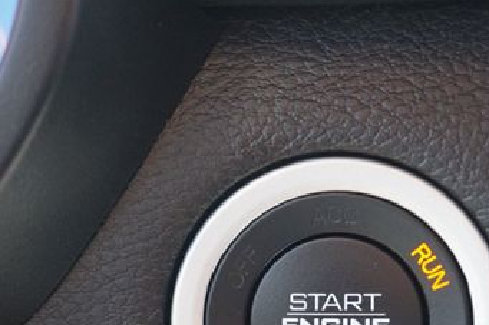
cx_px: 275
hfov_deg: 22.6
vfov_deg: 15.0
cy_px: 301
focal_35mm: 90
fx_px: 1222
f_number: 5
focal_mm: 32
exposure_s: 1/60
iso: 800
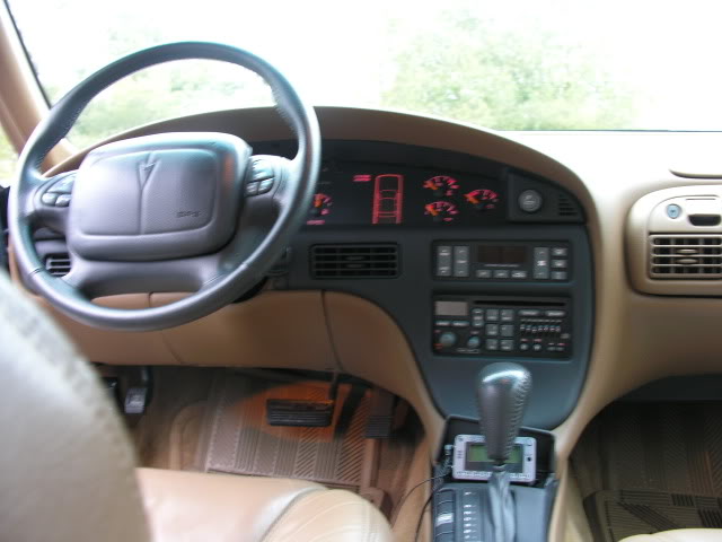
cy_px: 271
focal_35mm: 35
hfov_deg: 52.6
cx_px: 361
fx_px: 730
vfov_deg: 40.7
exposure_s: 1/3.9
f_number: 2.8
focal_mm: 8.9
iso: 94
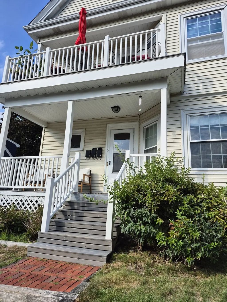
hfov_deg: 58.9
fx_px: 201
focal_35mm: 23
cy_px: 151
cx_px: 114
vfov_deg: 73.9
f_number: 1.8
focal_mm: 5.4
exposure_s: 1/1368
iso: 25
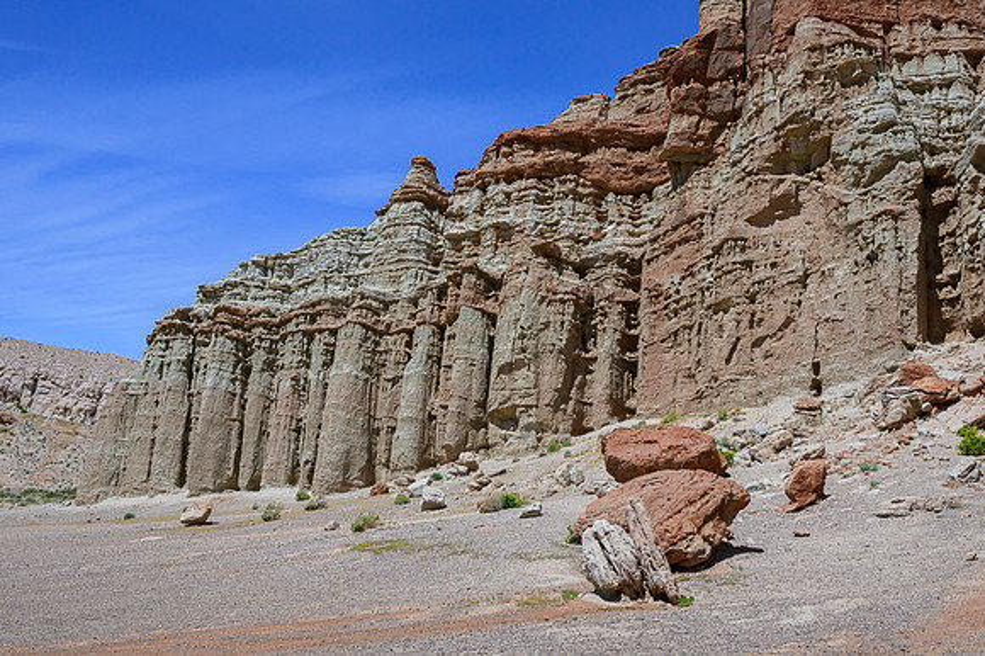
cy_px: 306
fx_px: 988
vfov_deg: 36.7
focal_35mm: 36
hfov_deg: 52.9
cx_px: 526
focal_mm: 31
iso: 400
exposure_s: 1/160
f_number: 18
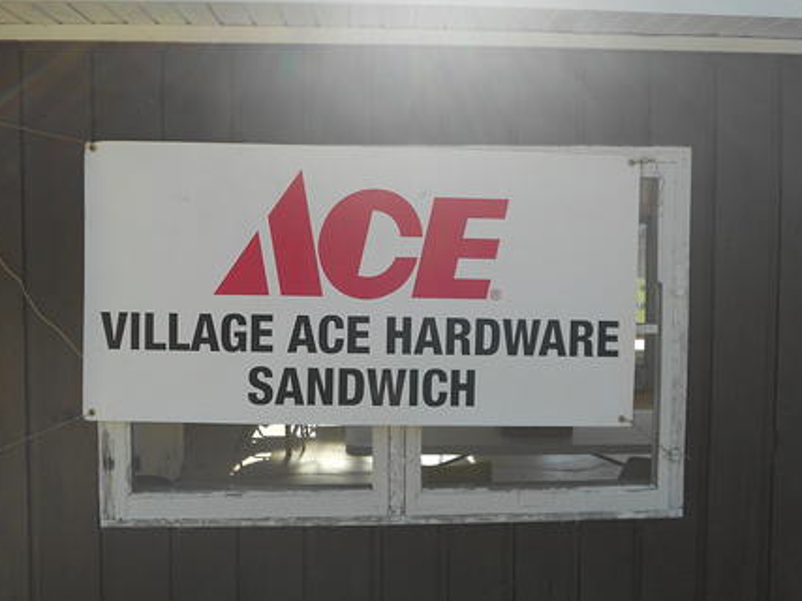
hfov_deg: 52.6
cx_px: 380
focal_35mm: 35
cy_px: 308
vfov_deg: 40.7
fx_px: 811
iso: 80
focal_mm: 5.8
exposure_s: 1/320
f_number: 3.6
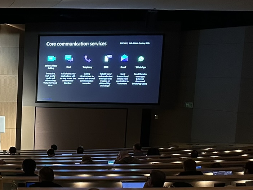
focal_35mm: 70
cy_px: 146
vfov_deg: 20.8
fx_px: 512
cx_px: -39
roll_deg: -1.3
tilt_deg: -9.1
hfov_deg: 25.4
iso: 500
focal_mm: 6.86
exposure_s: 1/60
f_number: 1.78
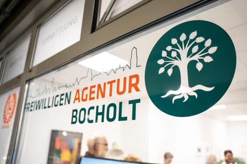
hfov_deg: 60.4
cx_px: 124
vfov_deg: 42.5
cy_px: 82
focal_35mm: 31
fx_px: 212
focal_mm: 30.9
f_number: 2.8
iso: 640
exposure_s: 1/100
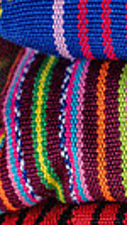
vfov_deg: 7.2
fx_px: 1769
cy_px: -32
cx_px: 471
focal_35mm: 296
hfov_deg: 3.9
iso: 10000
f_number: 6.3
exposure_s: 1/250
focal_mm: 60
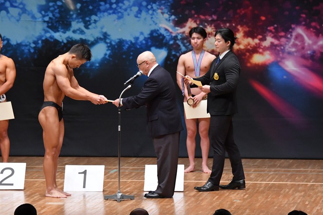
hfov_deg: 8.0
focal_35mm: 257
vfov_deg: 5.3
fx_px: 2305
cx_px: 162
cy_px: 108
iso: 6400
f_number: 5.6
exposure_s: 1/400
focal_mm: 170
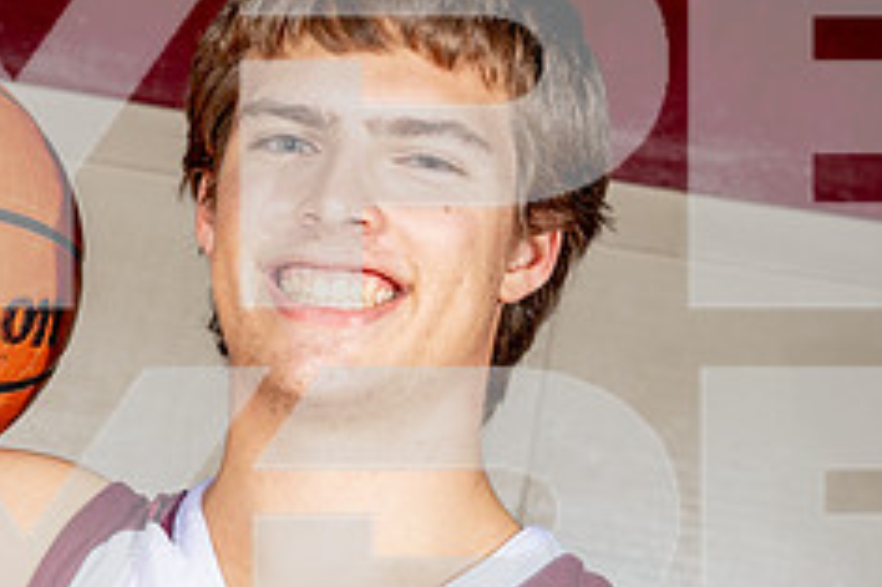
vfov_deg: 10.6
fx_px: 3134
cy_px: 566
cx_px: 179
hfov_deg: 15.9
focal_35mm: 128
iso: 100
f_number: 8
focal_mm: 52
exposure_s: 1/250
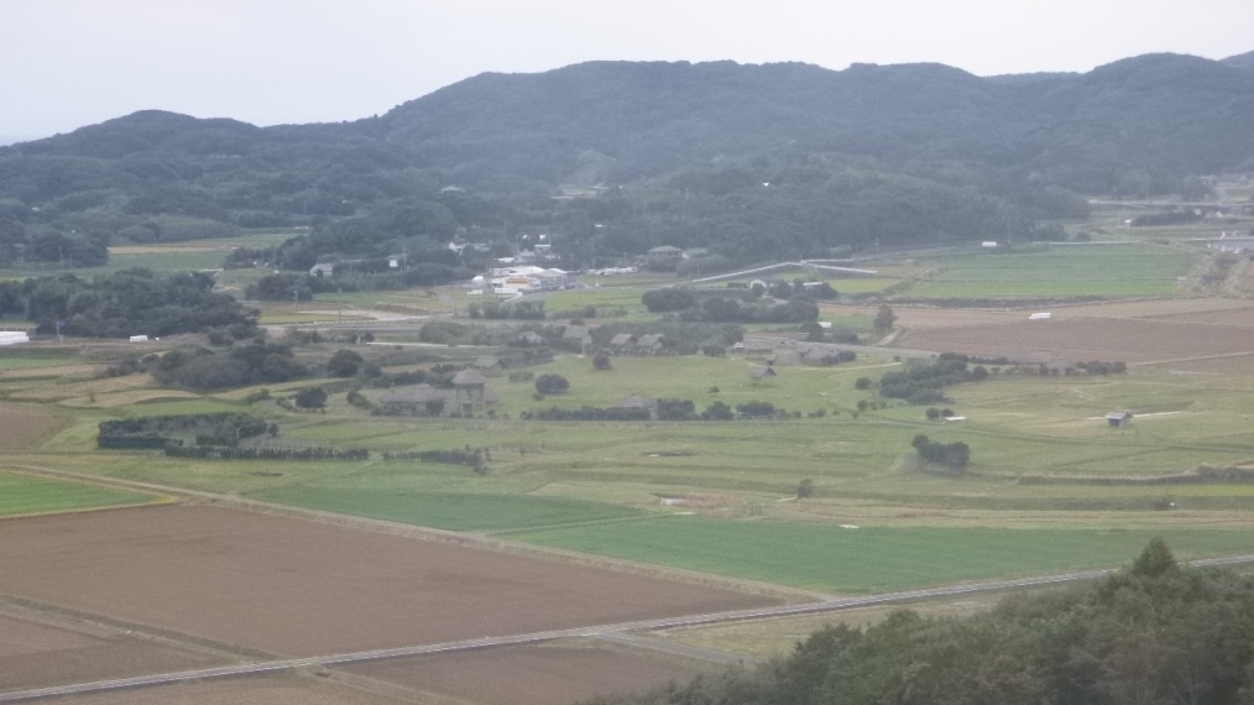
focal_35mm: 110
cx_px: 629
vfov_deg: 11.0
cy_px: 432
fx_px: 3657
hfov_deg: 19.5
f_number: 5.7
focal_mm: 18
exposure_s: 1/125
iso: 200
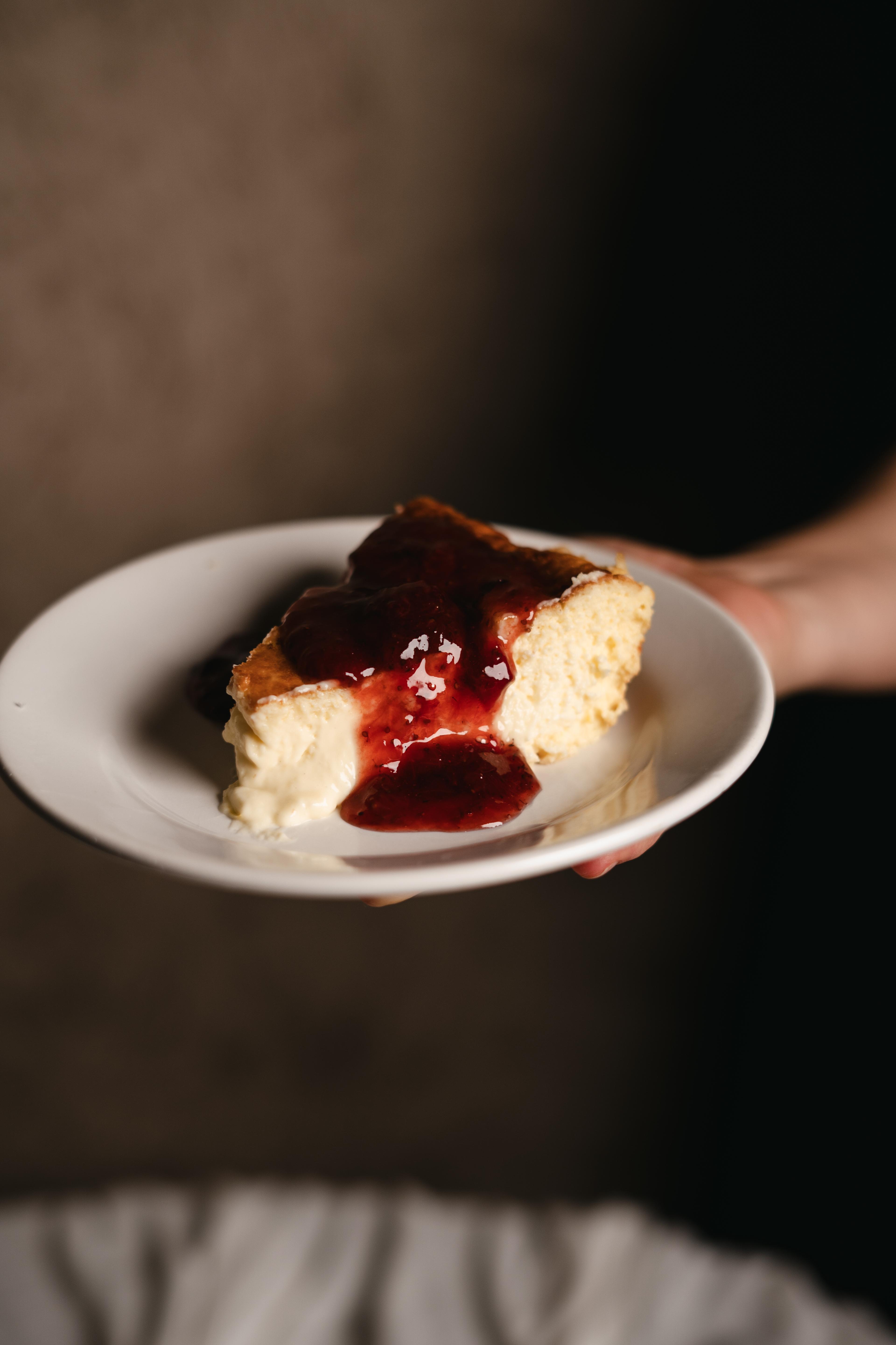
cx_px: 448
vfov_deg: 39.6
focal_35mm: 50
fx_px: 1867
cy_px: 672
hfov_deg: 27.0
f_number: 2.5
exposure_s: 1/200
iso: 100
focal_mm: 50
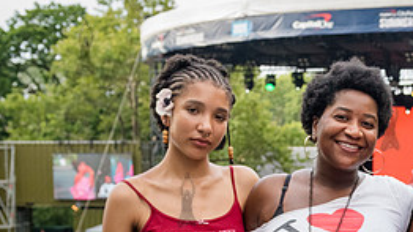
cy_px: 251
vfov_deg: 13.5
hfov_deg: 23.6
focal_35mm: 88
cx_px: 370
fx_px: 963
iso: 2000
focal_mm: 31
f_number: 4.5
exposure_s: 1/1000
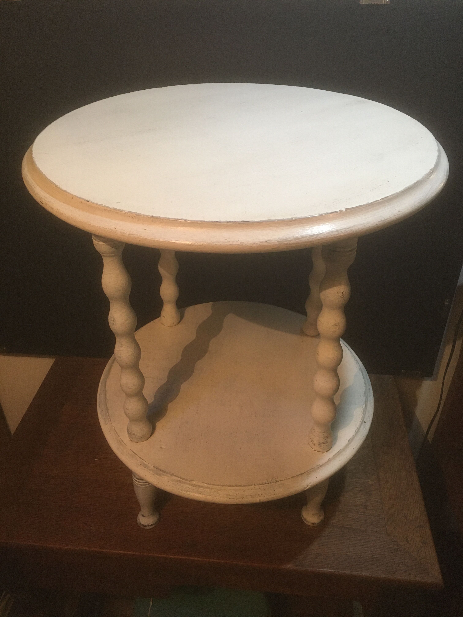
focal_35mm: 29
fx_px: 517
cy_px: 308
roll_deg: -0.2
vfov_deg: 61.7
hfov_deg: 48.2
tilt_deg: -35.6
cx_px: 232
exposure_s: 1/33
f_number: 2.2
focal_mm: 4.15
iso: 160
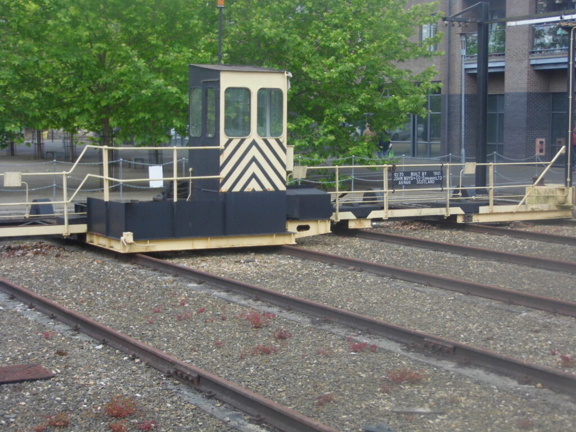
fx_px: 1082
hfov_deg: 29.8
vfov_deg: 22.6
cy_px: 216
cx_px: 288
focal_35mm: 65
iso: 100
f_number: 3.7
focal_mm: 11.7
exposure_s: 1/250
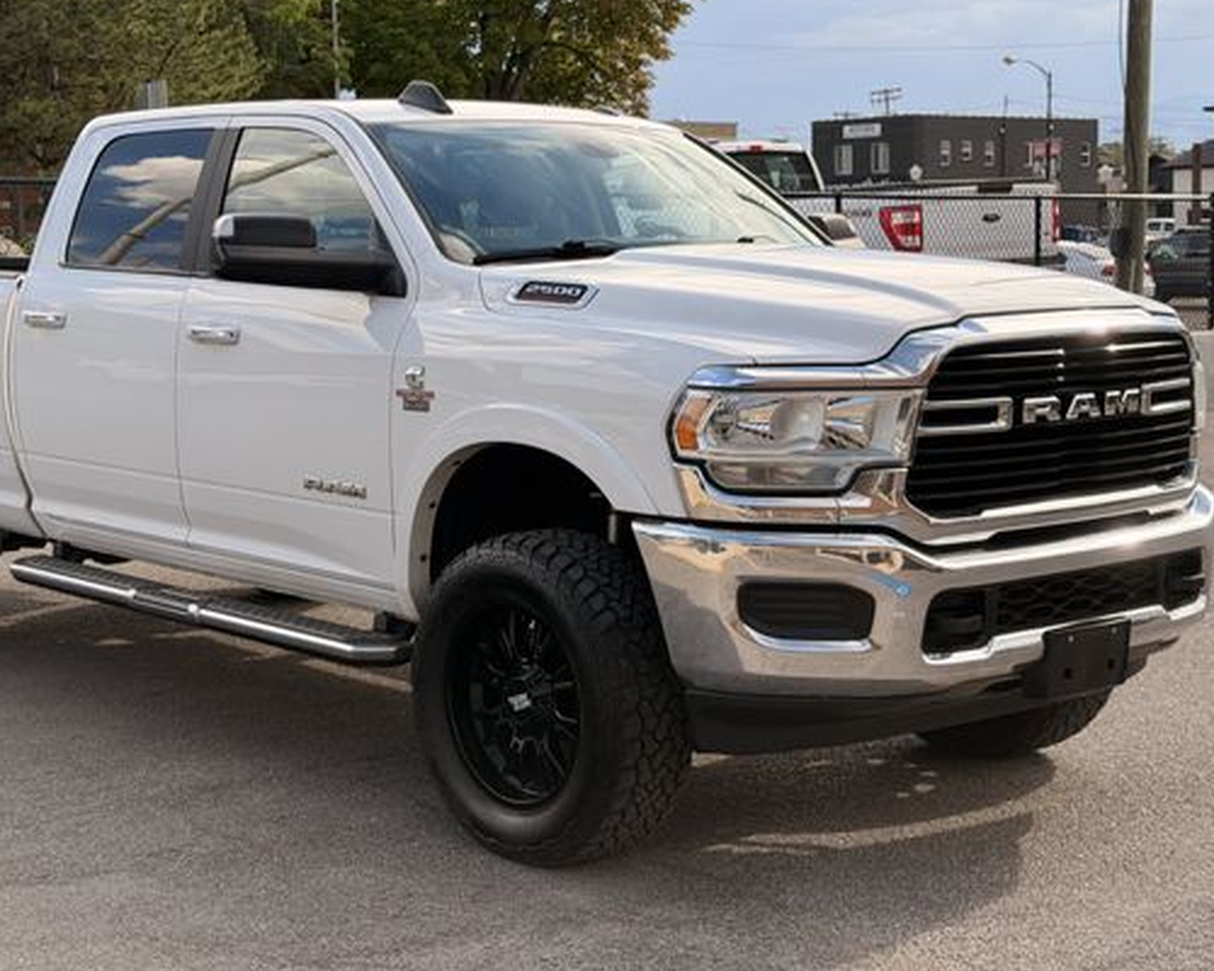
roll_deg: +1.8
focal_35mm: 60
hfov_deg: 31.4
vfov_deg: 25.4
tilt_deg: -4.7
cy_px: 430
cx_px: 522
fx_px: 2156
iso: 64
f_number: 1.78
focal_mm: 6.76
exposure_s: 1/951
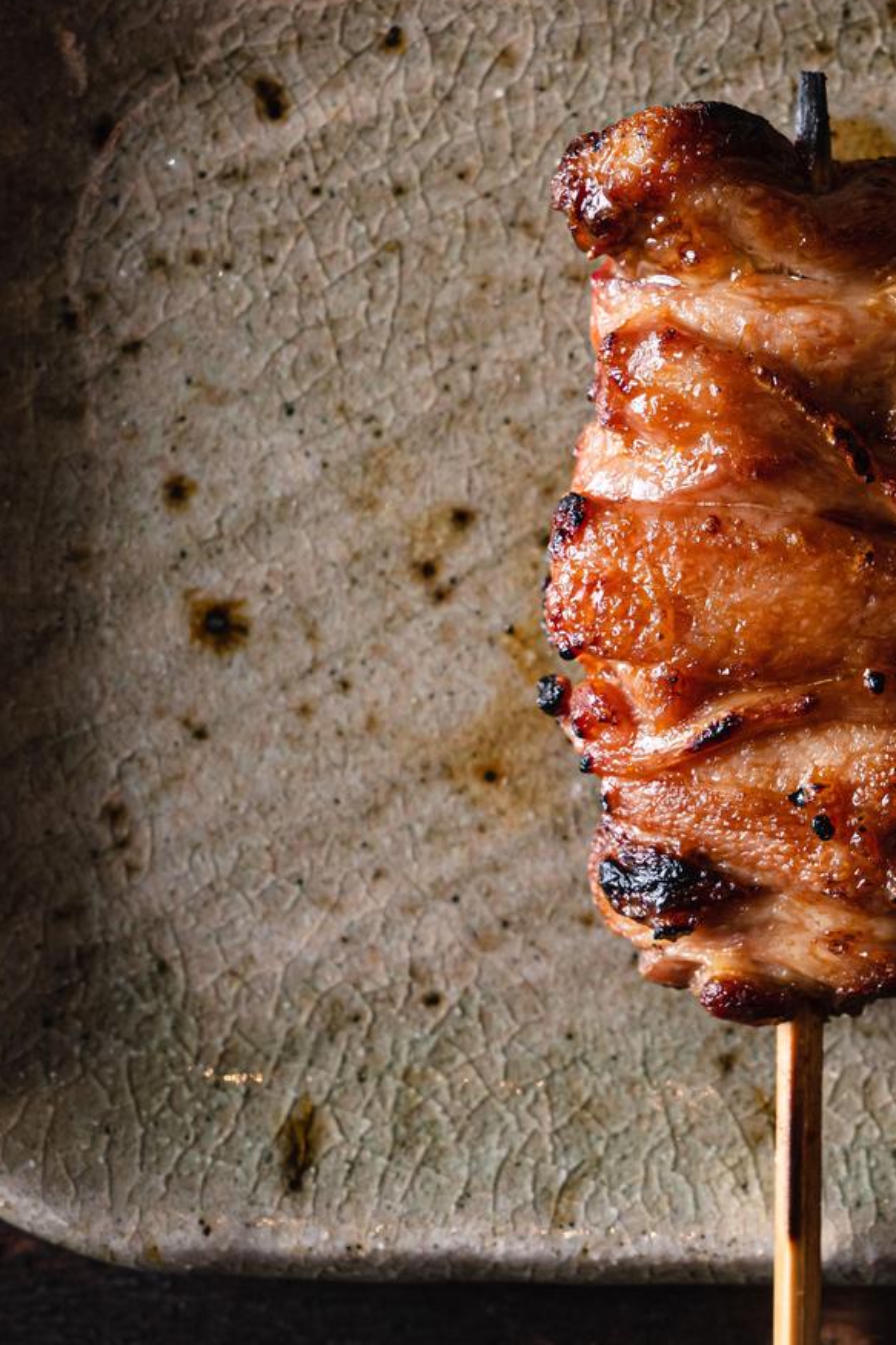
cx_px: 841
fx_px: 2988
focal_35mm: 80
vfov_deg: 25.3
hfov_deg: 16.8
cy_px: 562
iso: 800
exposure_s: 1/60
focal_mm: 35
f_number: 8
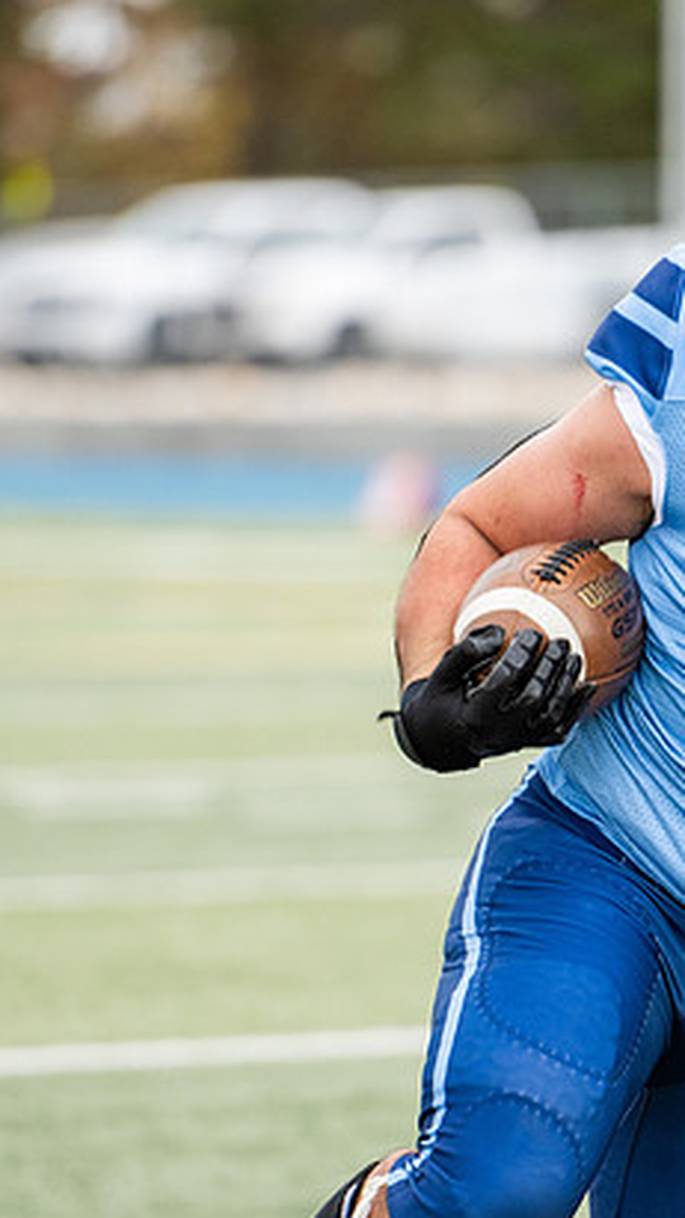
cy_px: 631
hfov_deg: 3.3
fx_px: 11729
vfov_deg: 5.9
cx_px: 505
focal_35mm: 363
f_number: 2.8
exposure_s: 1/1000
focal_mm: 200
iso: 400
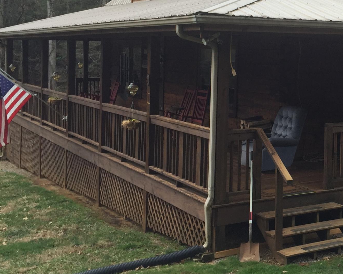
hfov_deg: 27.8
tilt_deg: -1.4
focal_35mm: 64
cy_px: 62
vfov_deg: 23.6
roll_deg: -1.8
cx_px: 344
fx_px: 650
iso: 32
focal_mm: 4.15
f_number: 2.2
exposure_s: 1/449
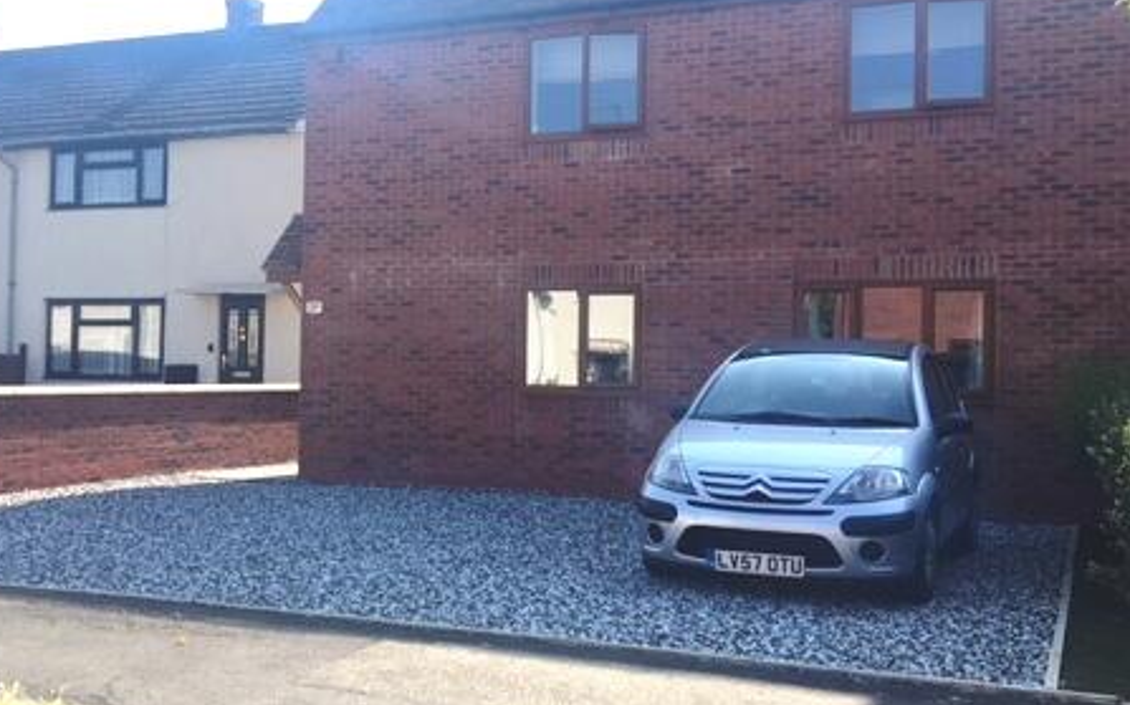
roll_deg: -0.7
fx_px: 1355
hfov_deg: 45.2
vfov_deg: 29.2
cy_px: 326
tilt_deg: +2.5
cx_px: 488
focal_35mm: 44
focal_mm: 4.15
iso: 25
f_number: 2.2
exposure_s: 1/620
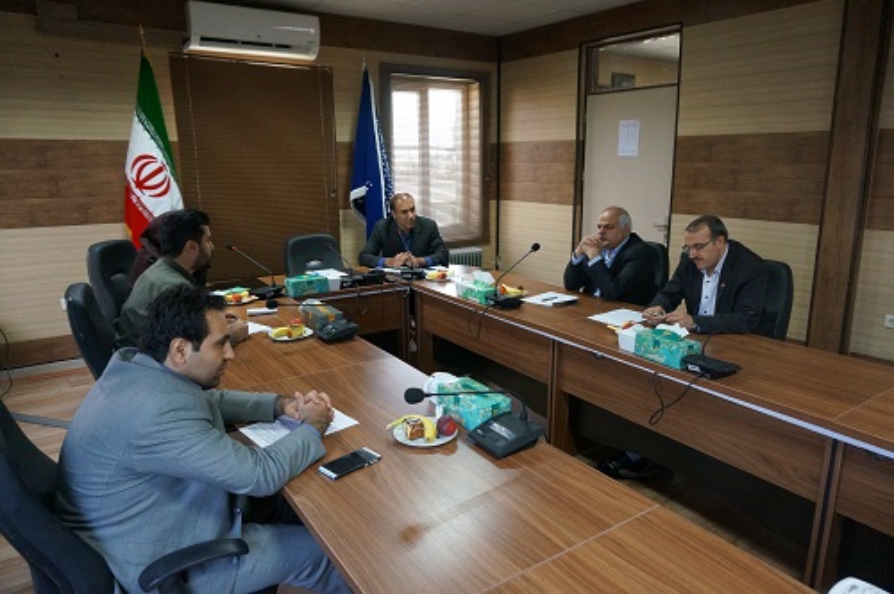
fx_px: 595
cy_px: 297
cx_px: 447
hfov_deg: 73.8
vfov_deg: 53.0
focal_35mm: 24
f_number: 4
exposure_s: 1/160
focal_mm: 16
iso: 2500
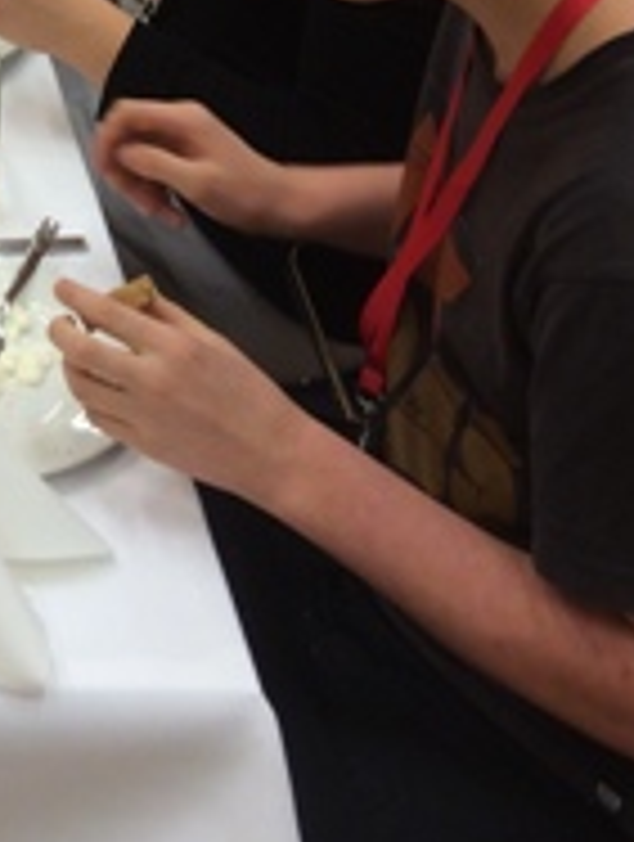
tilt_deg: -18.0
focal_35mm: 99
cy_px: -360
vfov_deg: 18.0
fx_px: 2409
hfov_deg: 13.7
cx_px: -423
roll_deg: +1.6
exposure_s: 1/50
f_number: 2.2
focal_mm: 4.15
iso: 40
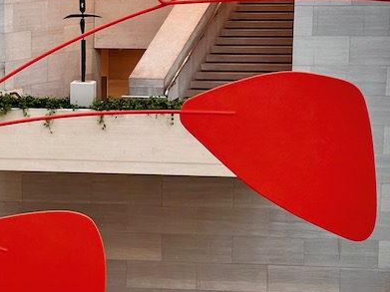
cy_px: 215
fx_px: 1419
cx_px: 87
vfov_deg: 11.7
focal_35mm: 126
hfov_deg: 15.6
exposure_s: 1/60
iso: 400
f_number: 2.8
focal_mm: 9
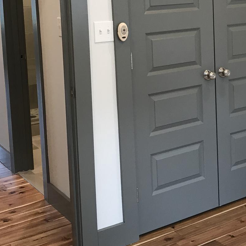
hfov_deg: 26.3
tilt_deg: -7.2
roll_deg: +1.5
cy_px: 50
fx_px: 515
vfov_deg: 26.4
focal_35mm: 64
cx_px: 202
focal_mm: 3.99
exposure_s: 1/24
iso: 32
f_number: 1.8
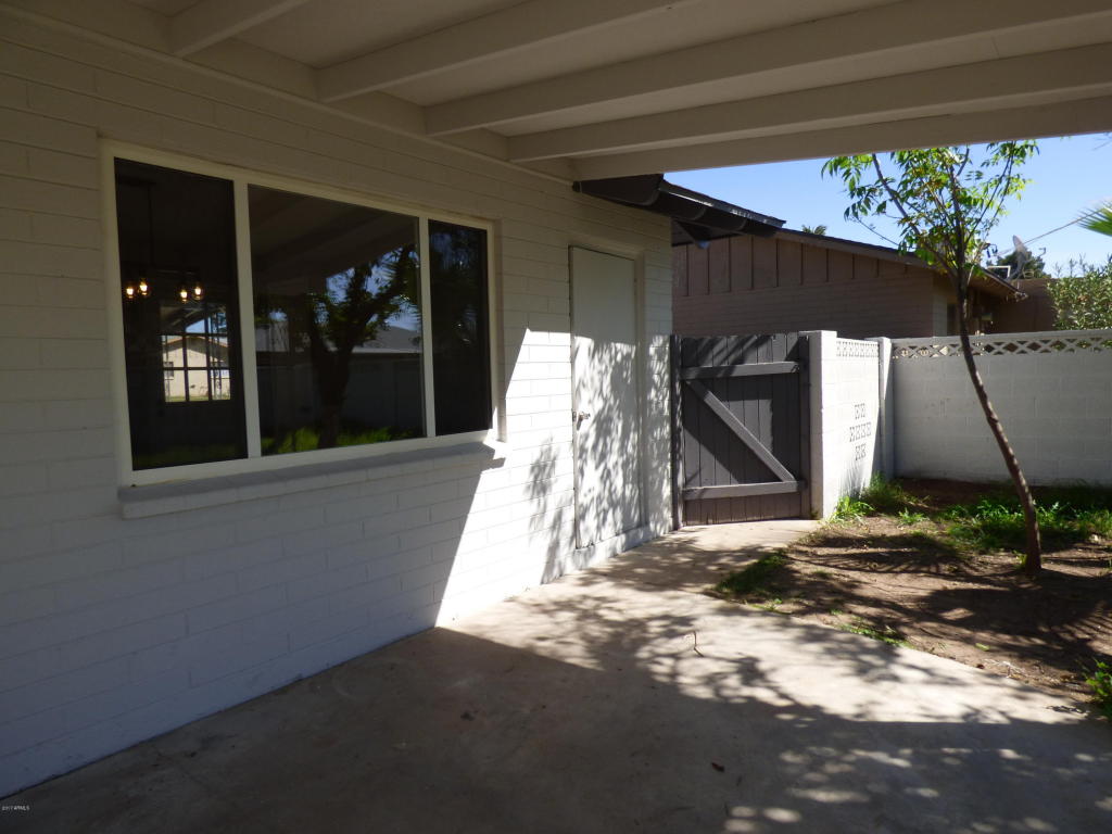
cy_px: 417
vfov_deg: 66.0
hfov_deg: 81.7
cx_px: 556
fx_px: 642
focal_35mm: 20
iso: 100
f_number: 2.8
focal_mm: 3.58
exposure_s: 1/1300
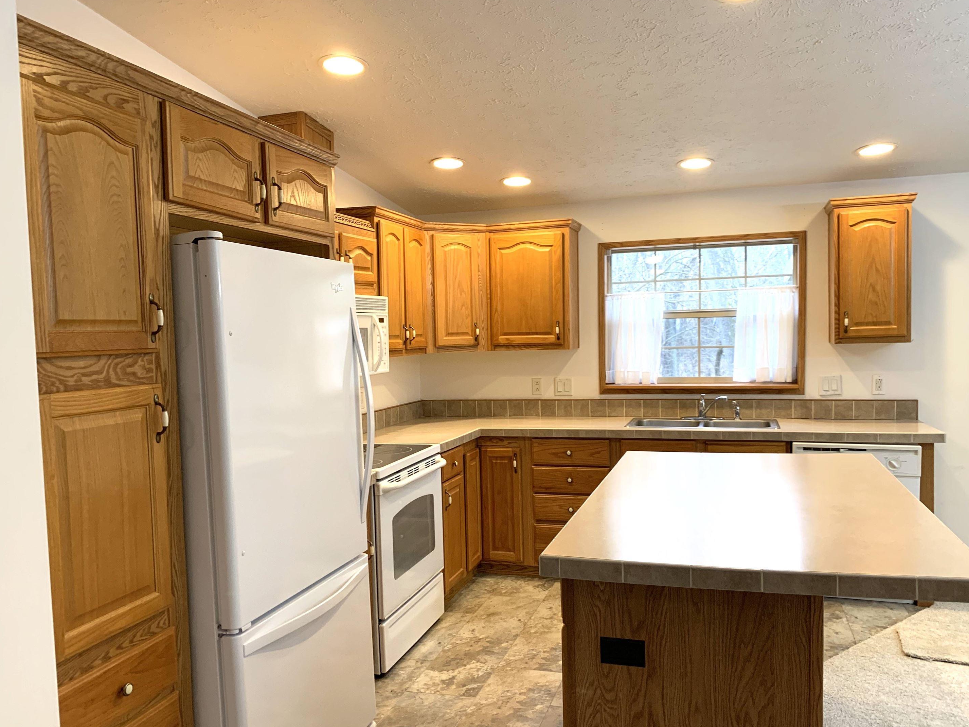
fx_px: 784
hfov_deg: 63.5
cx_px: 485
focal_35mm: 28
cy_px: 387
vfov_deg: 49.7
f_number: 1.8
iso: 80
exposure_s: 1/60
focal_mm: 4.25
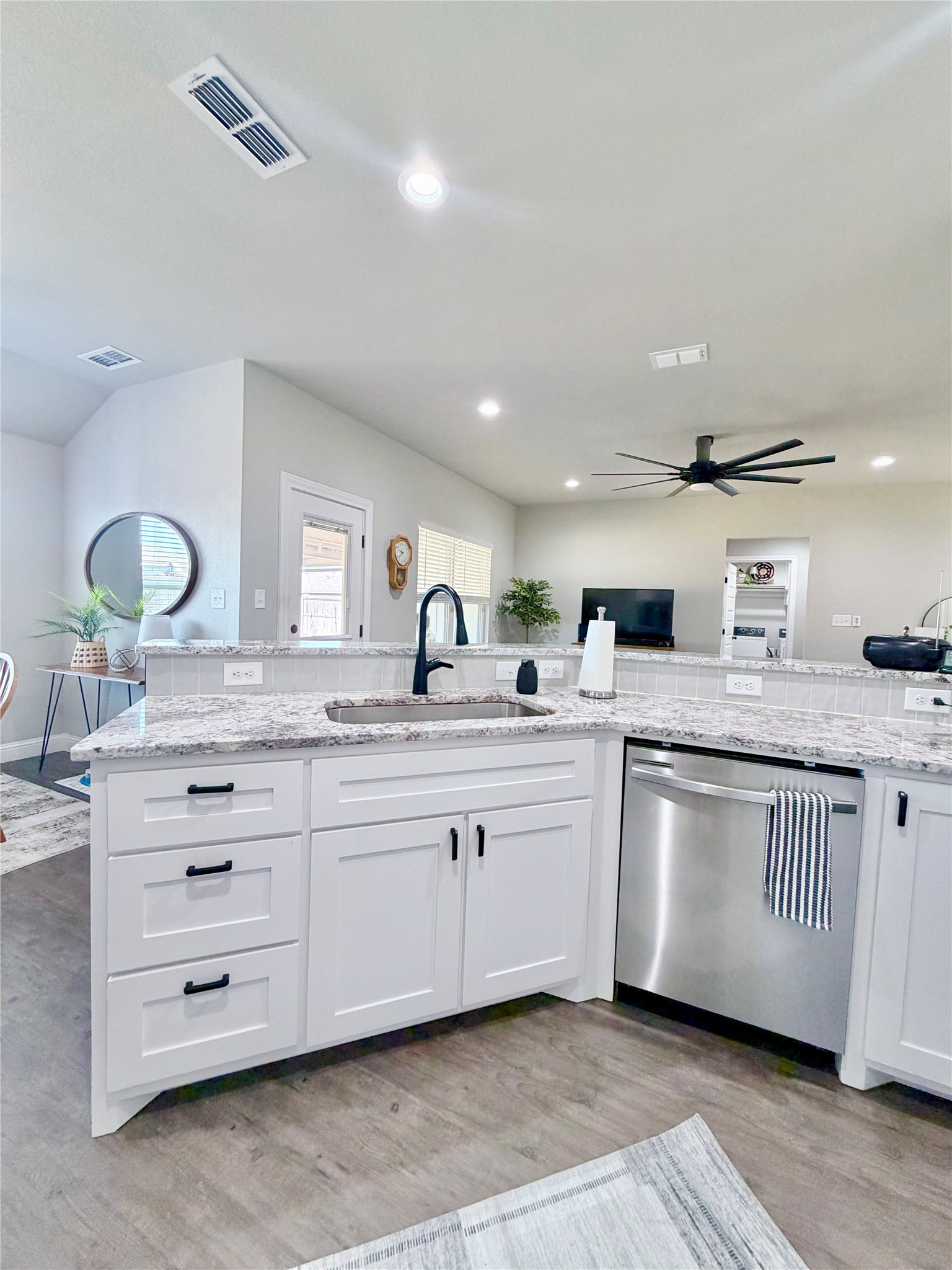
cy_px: 635
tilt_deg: -2.6
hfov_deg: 85.7
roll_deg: -1.6
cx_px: 476
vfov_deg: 102.1
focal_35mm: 14
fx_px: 513
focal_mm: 2.22
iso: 250
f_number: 2.2
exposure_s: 1/60
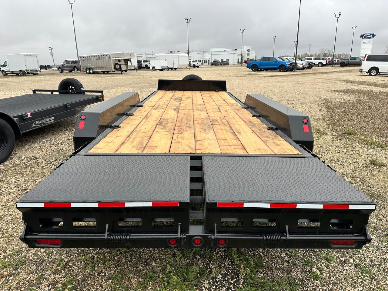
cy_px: 146
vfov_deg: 56.8
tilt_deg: -15.1
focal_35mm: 24
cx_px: 194
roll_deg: +1.3
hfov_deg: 71.6
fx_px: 269
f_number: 1.78
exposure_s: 1/642
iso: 80
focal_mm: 6.86
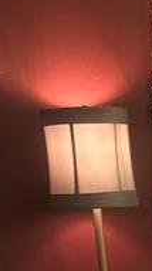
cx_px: 261
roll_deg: +1.8
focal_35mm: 114
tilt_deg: -22.7
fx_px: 819
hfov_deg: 10.1
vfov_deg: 16.4
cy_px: 454
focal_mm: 5.7
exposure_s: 1/40
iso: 500
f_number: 1.5
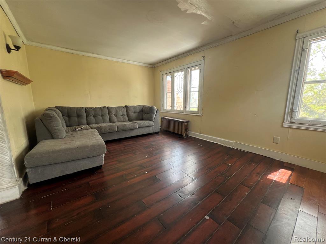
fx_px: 122
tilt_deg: -9.0
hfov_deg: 106.2
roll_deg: -0.2
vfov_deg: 89.9
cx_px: 163
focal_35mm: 13
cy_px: 122
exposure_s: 1/99
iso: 80
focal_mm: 1.57
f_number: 1.8
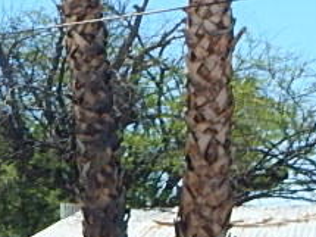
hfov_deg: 11.1
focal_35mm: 164
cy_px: 224
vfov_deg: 9.0
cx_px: -297
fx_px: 1496
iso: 125
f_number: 3
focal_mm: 4
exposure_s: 1/1500
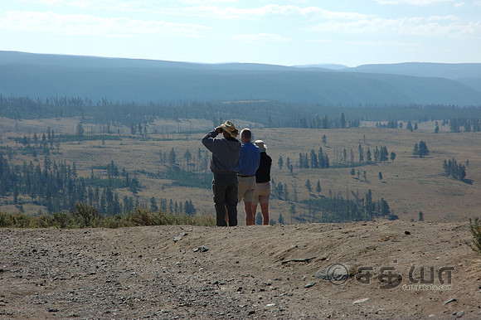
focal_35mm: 105
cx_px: 240
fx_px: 1402
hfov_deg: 19.5
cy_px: 160
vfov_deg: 13.0
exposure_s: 1/400
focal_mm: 70
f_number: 10
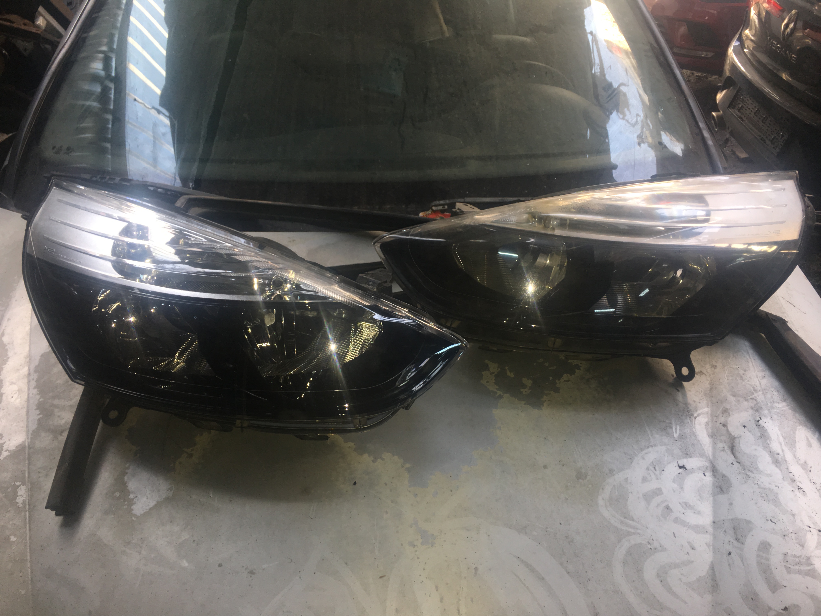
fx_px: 688
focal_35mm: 29
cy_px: 308
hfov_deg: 61.7
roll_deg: +0.2
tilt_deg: -34.5
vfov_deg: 48.2
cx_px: 410
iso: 25
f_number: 2.2
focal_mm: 4.15
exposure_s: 1/33
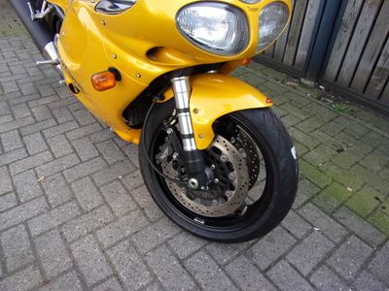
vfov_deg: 56.8
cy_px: 146
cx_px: 194
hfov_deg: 71.6
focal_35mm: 24
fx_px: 270
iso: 80
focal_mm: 4.3
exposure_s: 1/150
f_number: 3.3
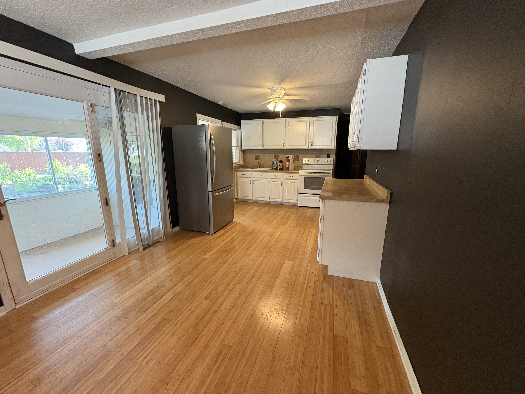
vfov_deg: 85.7
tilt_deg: -12.2
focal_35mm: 14
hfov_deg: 102.1
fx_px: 212
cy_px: 197
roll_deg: +0.2
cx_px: 262
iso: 400
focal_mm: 2.22
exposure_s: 1/60
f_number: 2.2
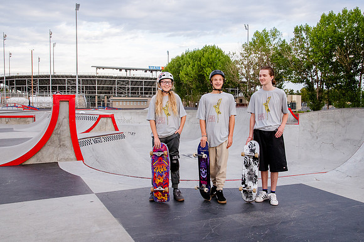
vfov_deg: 36.9
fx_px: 363
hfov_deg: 53.3
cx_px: 190
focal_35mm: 36
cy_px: 114
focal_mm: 32
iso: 2500
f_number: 9
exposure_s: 1/400
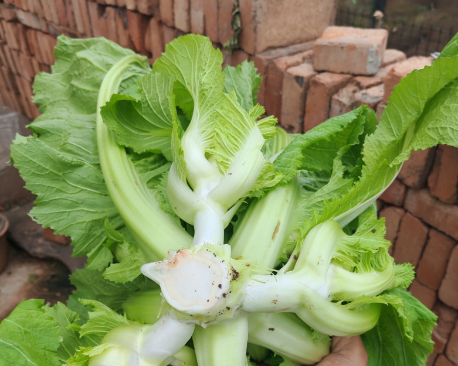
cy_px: 248
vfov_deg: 40.6
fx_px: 488
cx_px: 229
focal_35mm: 36
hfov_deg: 50.3
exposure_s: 1/600
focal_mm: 5.52
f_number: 1.95
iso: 50
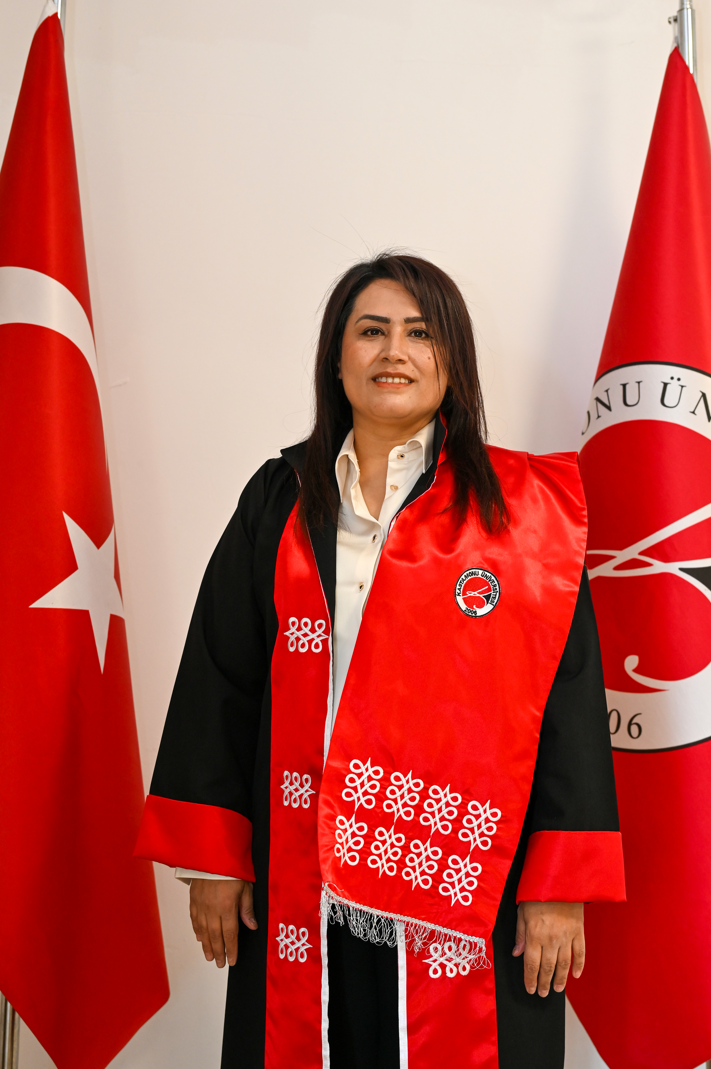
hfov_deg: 23.3
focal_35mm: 58
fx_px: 1721
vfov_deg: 34.5
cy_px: 465
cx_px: 373
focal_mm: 50
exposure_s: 1/60
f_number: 4
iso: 720
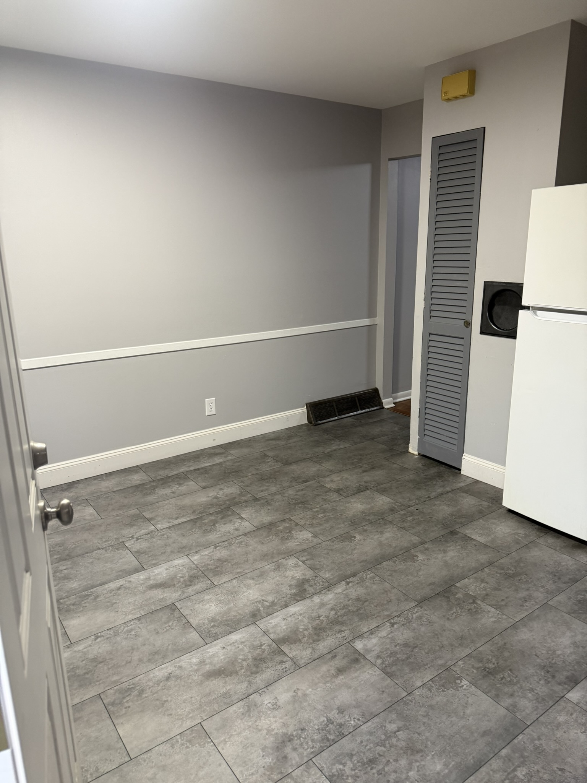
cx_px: 294
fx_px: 543
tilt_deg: -15.9
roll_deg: +1.0
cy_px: 392
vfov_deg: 71.6
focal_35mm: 24
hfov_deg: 56.8
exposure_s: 1/60
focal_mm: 6.76
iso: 250
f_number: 1.78
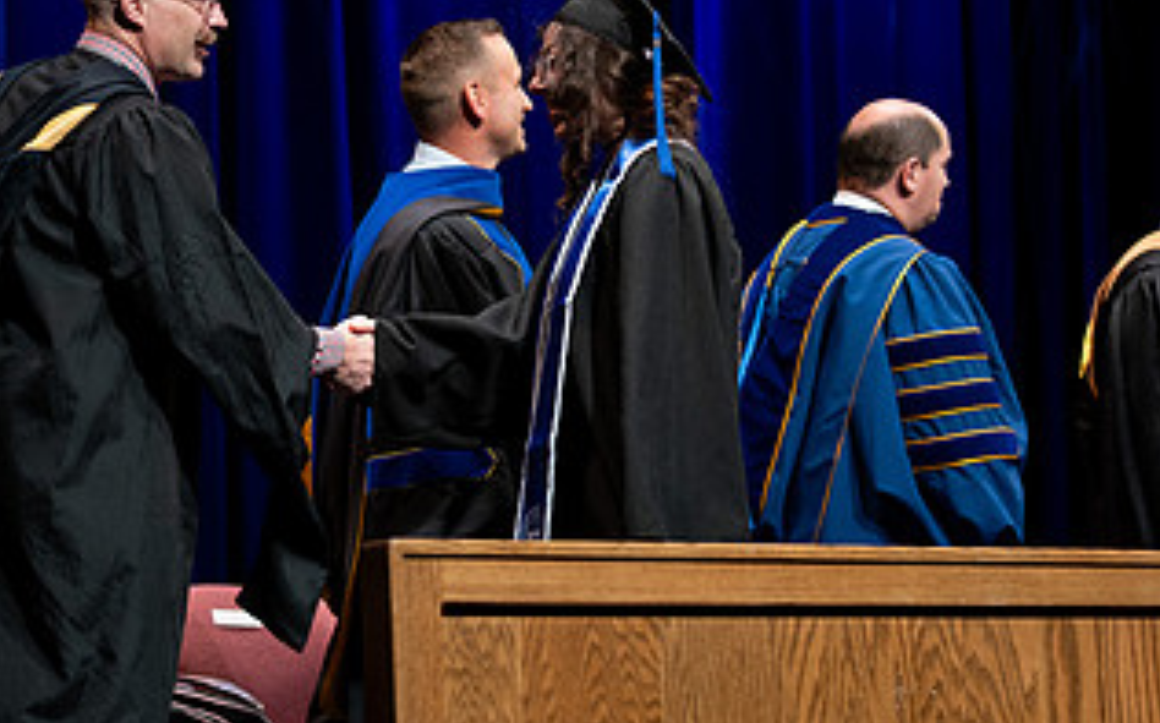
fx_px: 4138
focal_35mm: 131
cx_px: 268
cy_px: 501
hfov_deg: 15.9
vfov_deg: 10.0
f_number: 2.8
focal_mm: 70
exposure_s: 1/250
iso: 500
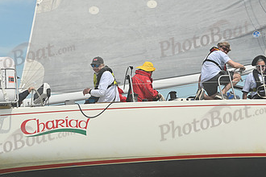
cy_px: 90
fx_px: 909
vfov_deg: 11.1
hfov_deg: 16.6
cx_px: 118
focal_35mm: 123
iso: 320
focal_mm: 70
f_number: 11
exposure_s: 1/1250
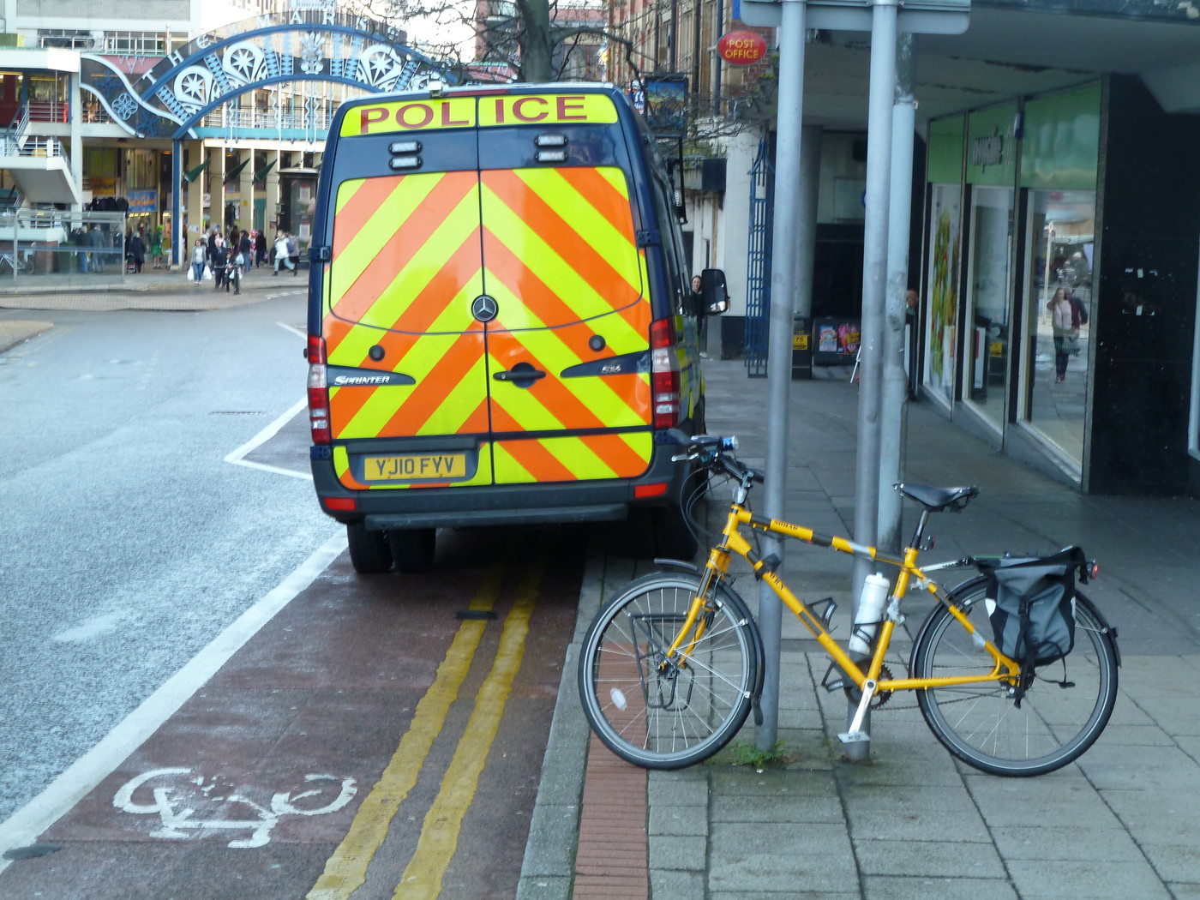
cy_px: 450
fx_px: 2496
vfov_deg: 20.4
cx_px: 600
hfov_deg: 27.0
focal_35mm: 72
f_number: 4.1
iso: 160
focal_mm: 11.9
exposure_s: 1/40
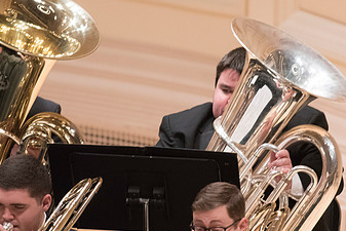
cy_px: 96
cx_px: 225
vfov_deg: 1.3
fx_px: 9922
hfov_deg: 2.0
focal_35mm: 1032
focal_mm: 600
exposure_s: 1/125
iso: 6400
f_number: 5.6
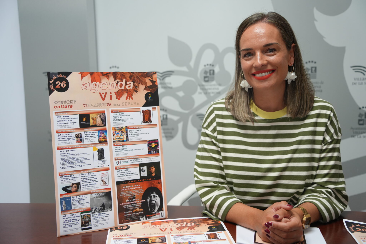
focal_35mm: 39
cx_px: 183
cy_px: 122
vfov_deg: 34.2
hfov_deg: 49.6
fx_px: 396
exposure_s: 1/160
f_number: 4
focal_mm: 39
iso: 1250
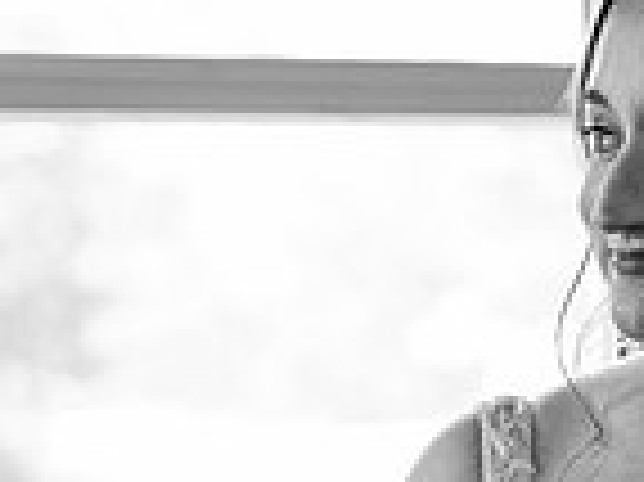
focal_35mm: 333
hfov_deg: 5.9
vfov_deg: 4.5
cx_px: 564
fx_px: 6190
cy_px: 453
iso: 500
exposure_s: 1/125
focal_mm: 82
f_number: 4
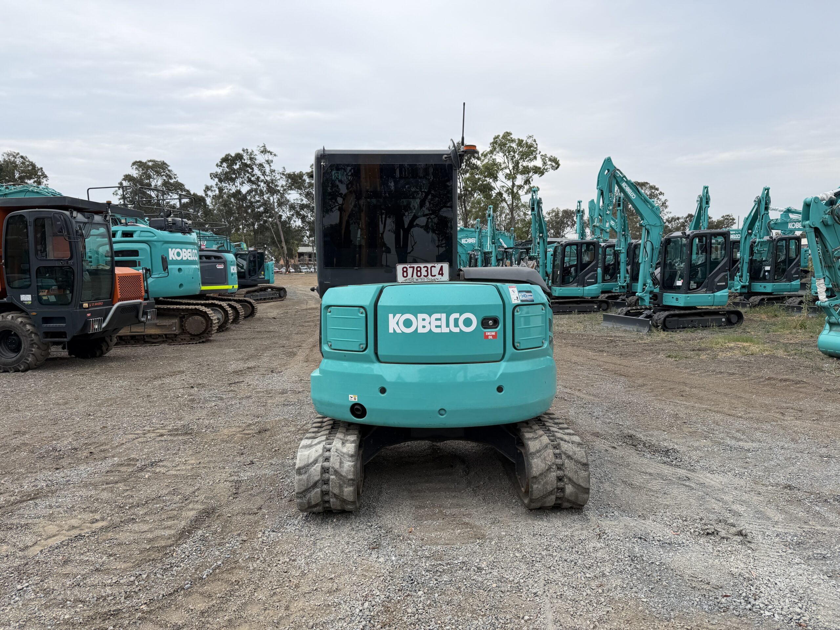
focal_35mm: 24
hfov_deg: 71.6
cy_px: 315
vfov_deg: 56.8
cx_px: 420
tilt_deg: -0.9
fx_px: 582
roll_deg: -1.8
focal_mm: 6.76
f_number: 1.78
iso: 80
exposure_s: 1/2445
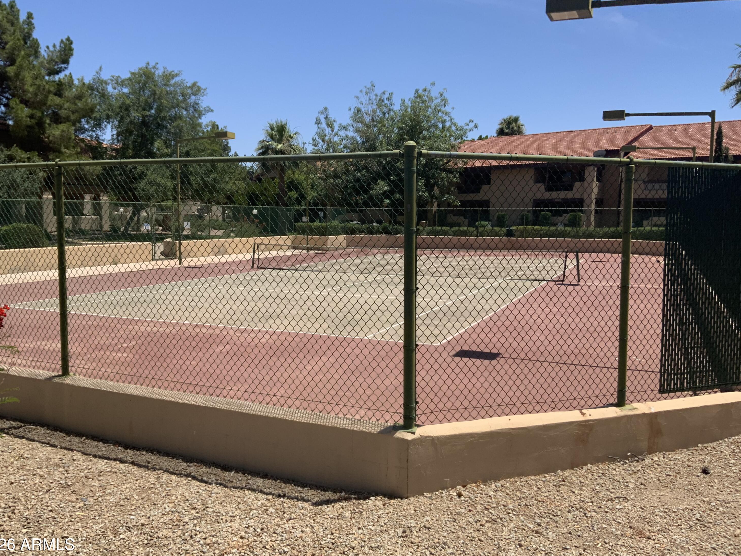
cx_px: 362
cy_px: 283
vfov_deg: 46.8
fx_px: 642
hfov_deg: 60.0
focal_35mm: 30
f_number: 1.8
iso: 16
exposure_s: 1/2427
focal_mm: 3
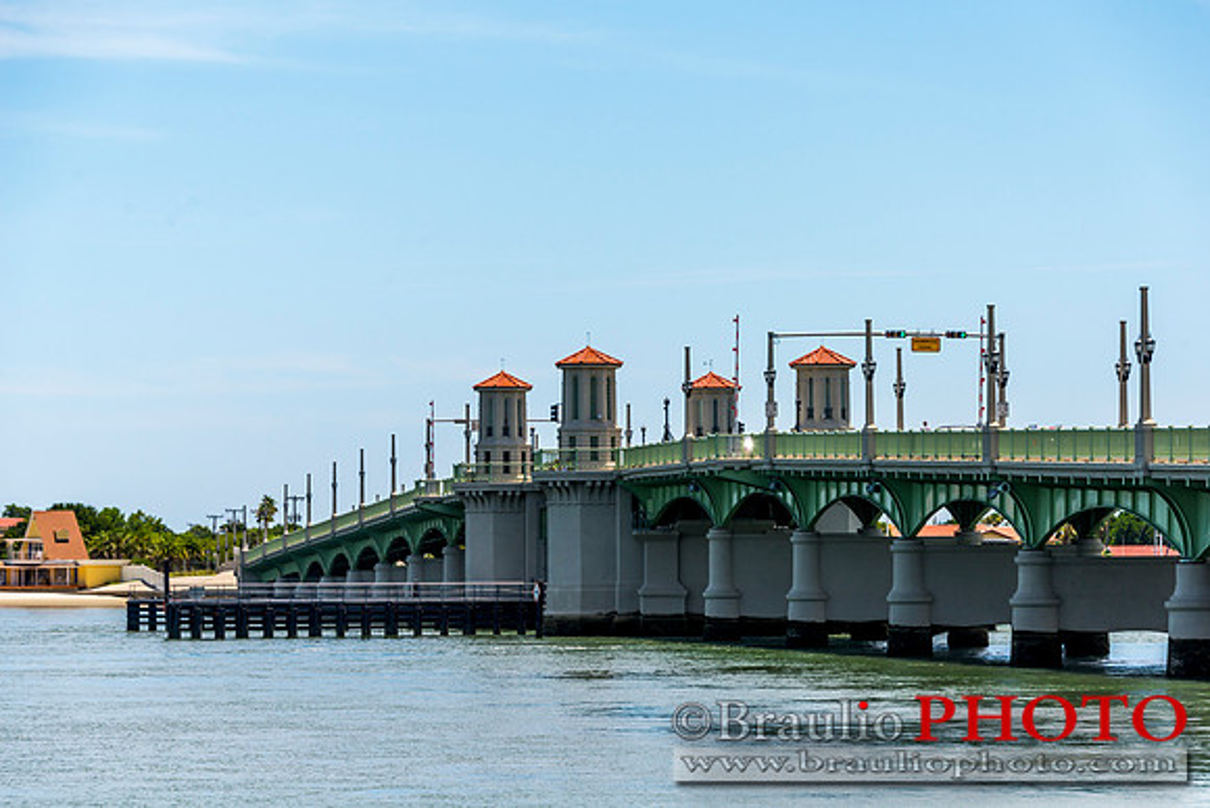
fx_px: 4538
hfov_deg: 15.2
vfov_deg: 10.2
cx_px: 605
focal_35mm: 135
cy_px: 404
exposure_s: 1/1000
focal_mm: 135
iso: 200
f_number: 7.1
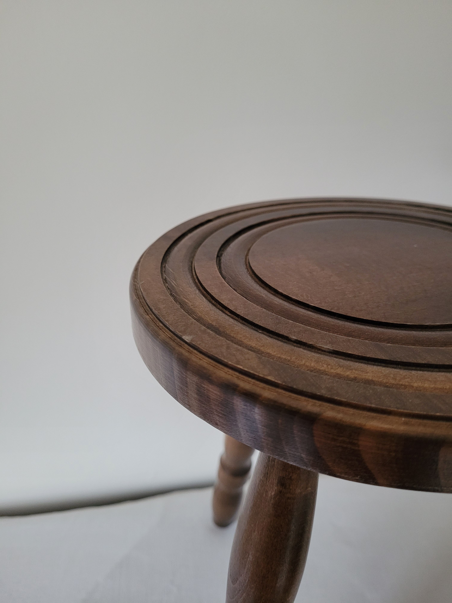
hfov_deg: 53.1
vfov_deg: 67.3
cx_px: 226
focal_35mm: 26
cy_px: 302
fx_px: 453
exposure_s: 1/25
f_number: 1.8
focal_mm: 5.4
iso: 500
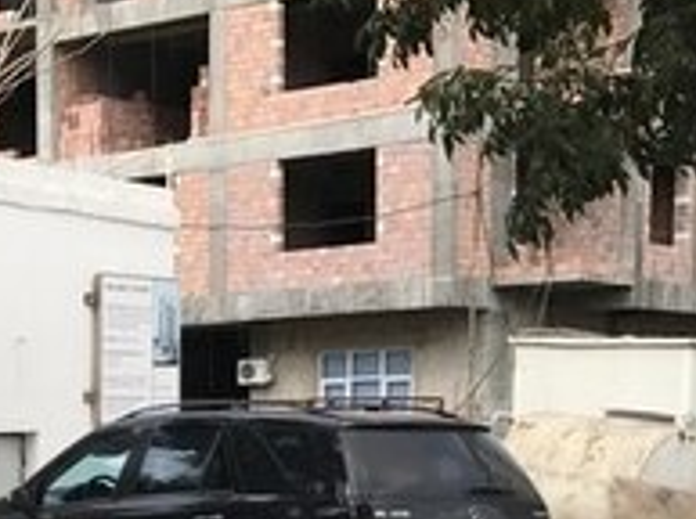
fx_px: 1927
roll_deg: +1.0
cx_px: -245
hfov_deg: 18.8
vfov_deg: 14.7
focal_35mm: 96
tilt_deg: -6.2
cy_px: 665
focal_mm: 3.99
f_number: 1.8
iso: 20
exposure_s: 1/1389
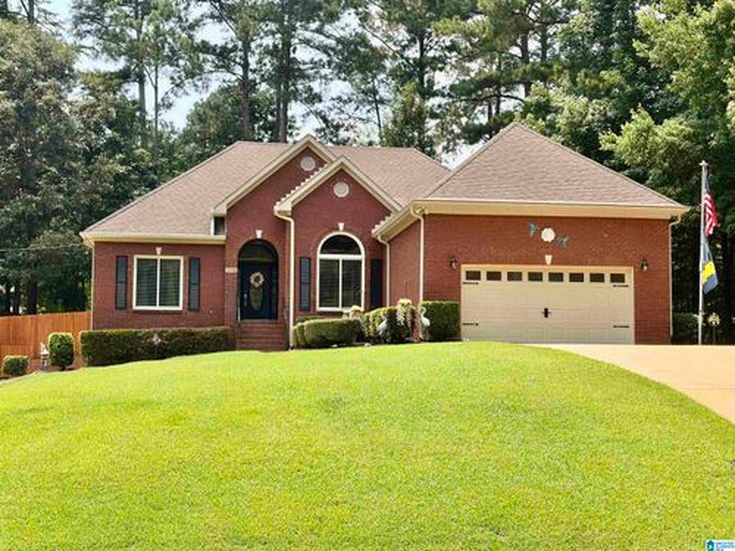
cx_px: 368
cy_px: 276
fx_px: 1104
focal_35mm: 52
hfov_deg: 36.8
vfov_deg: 28.0
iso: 32
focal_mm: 5.96
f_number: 1.6
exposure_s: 1/1553
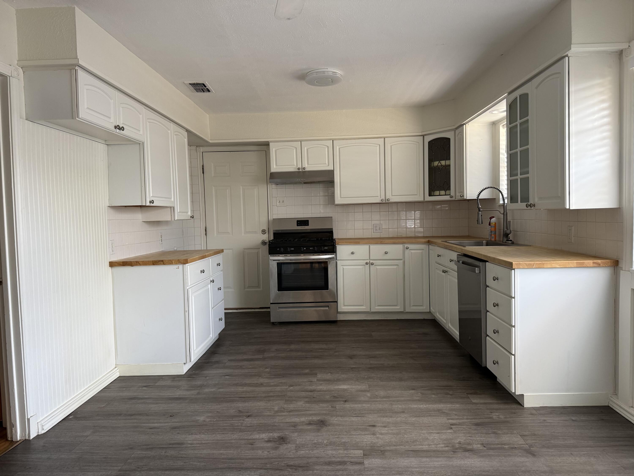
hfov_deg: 71.6
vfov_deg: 56.8
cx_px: 317
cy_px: 238
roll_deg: +1.5
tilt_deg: -2.4
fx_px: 440
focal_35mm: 24
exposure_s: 1/109
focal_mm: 6.76
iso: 200
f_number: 1.78
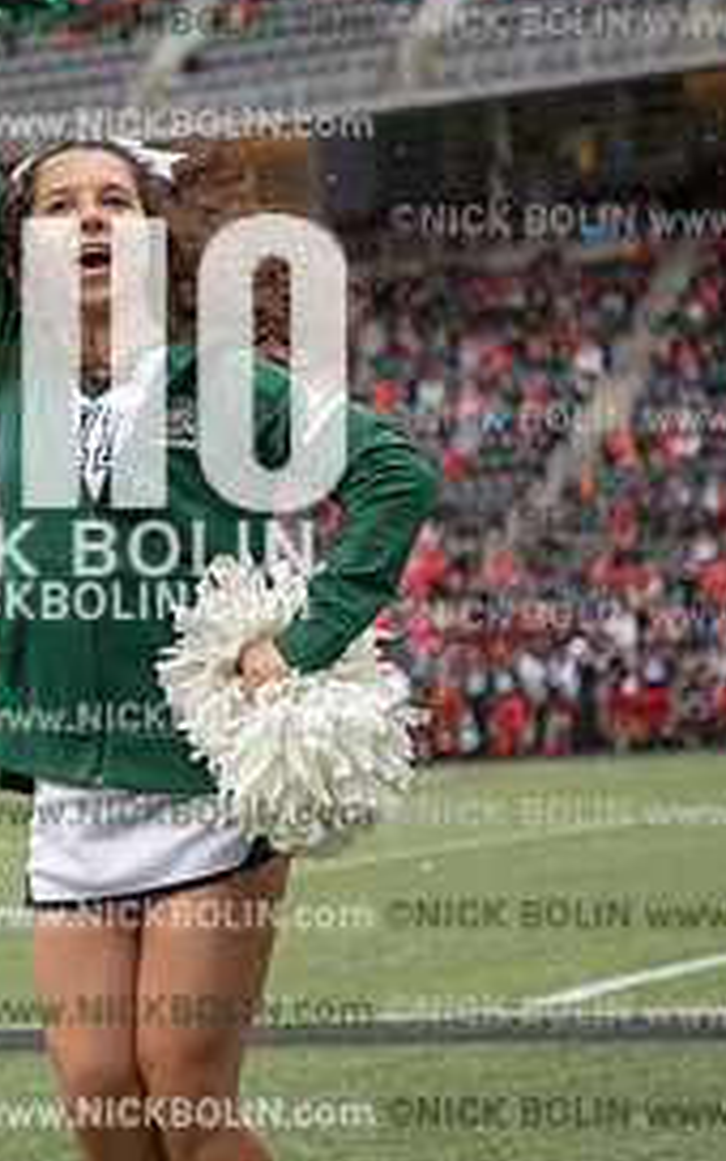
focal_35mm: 135
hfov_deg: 9.7
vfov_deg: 15.5
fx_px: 4274
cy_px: 420
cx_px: 43
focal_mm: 62
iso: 250
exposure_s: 1/1000
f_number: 2.8
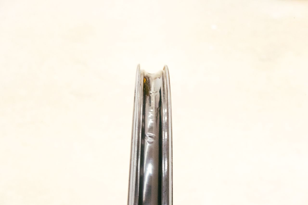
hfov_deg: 28.8
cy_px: 102
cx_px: 154
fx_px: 599
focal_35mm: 70
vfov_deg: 19.5
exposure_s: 1/125
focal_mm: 70
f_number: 16
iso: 12800
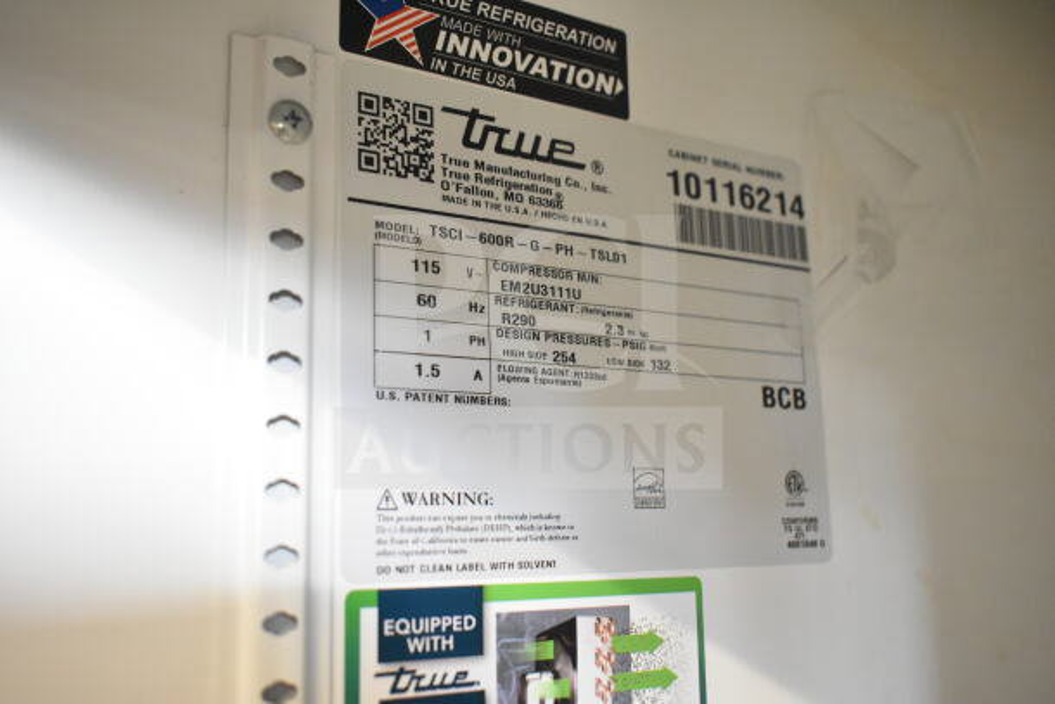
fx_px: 1099
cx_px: 528
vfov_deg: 35.5
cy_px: 352
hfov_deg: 51.3
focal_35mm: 38
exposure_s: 1/40
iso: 4000
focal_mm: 25
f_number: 4
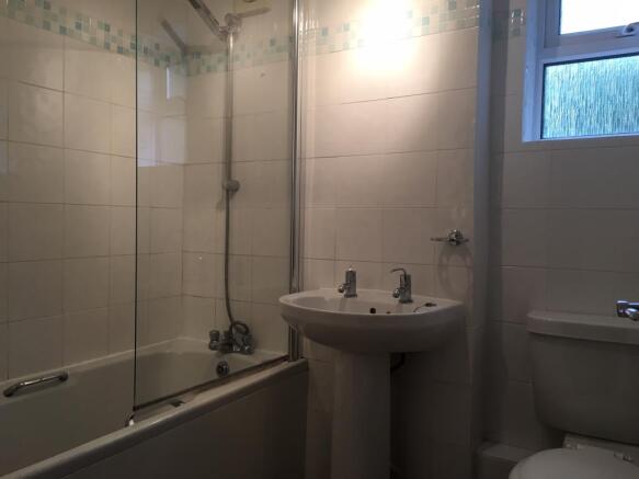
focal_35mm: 29
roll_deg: -0.5
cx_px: 320
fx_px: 535
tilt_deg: -1.3
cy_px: 240
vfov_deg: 48.2
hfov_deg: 61.7
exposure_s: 1/33
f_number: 2.2
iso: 32
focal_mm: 4.15
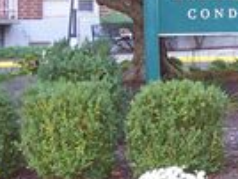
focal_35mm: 138
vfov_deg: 10.8
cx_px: 254
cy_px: 38
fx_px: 951
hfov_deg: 14.0
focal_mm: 5.6
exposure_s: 1/60
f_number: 2.8
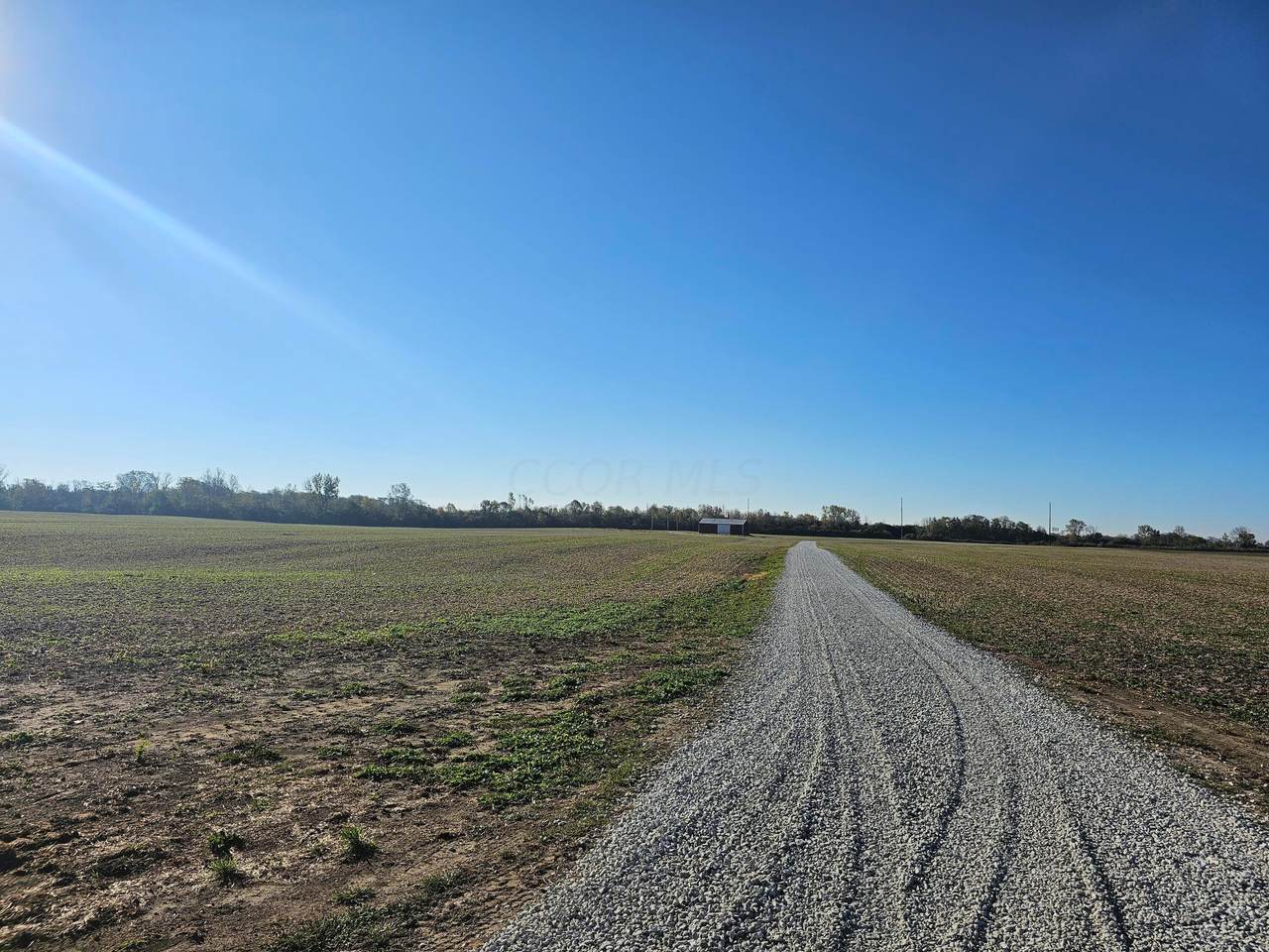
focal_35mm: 23
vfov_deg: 58.9
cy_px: 476
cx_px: 634
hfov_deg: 73.9
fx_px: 843
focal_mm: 6.3
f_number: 1.7
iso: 12
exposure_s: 1/1809
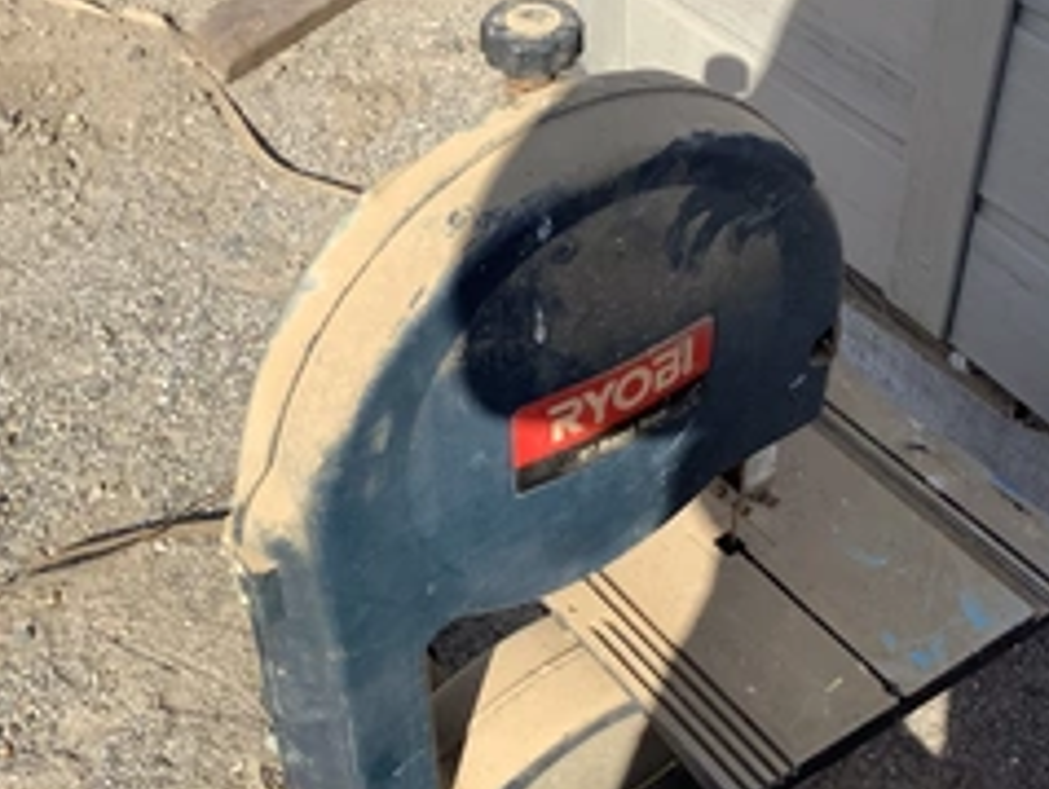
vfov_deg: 28.1
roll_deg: +4.6
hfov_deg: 36.8
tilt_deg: -43.2
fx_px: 1577
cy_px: 432
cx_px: 489
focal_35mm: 52
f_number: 2.4
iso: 25
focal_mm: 3.3
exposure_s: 1/947
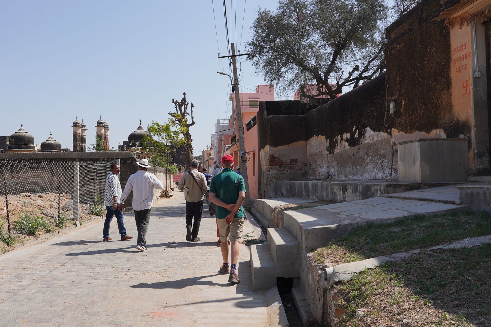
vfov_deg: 43.6
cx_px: 205
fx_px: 409
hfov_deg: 61.6
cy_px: 148
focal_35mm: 30
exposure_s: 1/125
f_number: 16
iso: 100
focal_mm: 24
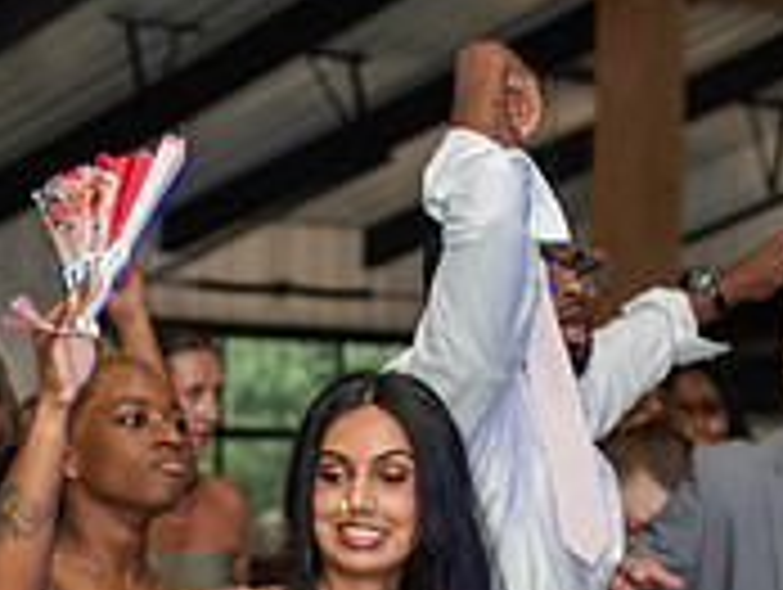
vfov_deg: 9.1
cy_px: 813
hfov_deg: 12.1
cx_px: -117
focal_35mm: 160
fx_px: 3624
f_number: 3.2
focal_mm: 50
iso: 800
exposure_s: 1/200
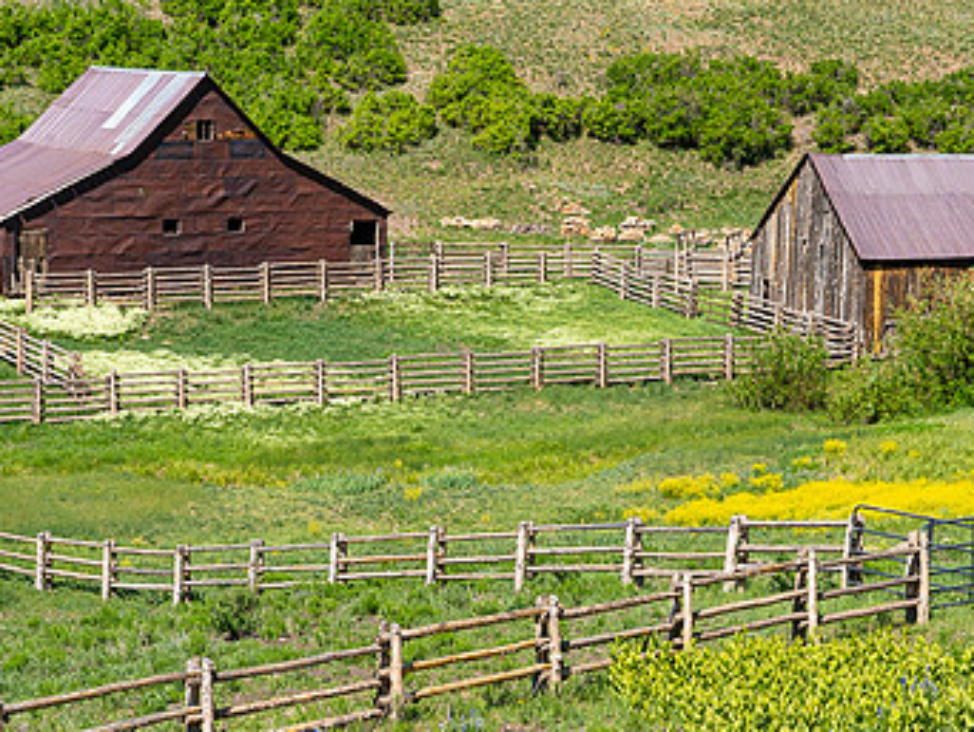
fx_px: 2647
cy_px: 470
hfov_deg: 20.9
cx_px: 468
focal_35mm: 94
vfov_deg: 15.7
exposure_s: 1/125
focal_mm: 56
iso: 200
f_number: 16
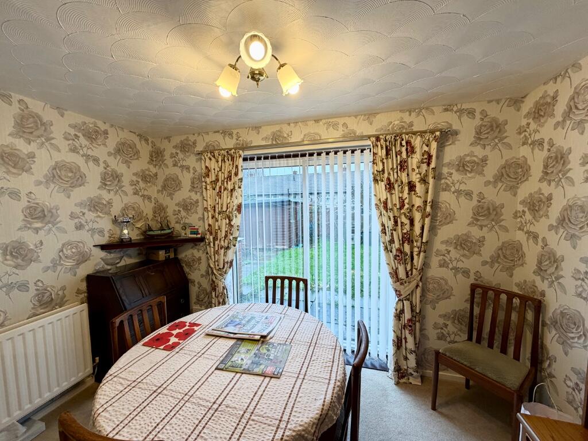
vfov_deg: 85.7
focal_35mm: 14
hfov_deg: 102.1
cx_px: 294
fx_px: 238
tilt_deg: -3.9
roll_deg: +1.0
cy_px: 220
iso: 160
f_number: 2.2
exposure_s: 1/100
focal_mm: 2.22
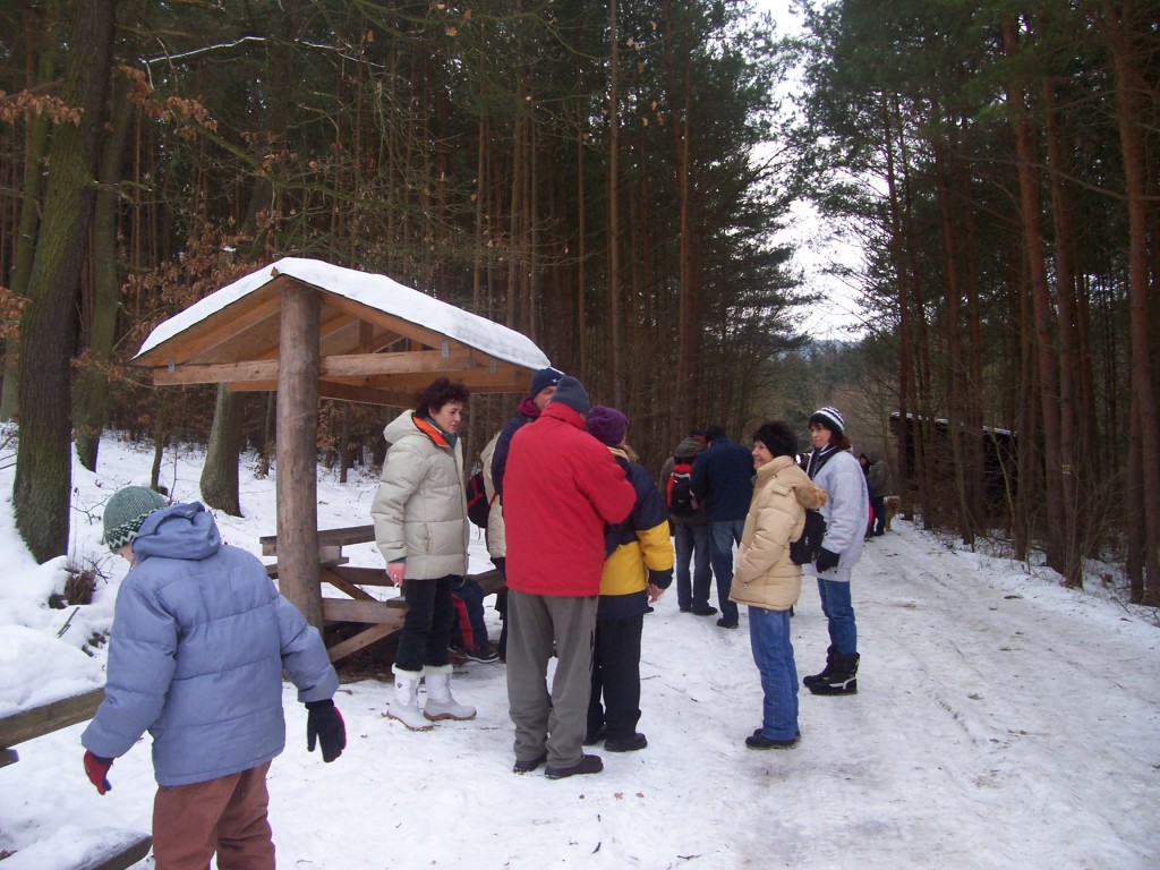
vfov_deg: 41.8
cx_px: 580
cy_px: 435
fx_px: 1139
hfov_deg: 54.0
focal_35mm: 34
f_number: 2.7
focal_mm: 5.6
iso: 80
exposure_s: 1/162
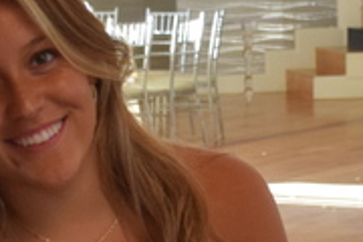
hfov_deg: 10.9
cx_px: 343
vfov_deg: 7.3
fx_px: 1896
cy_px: 178
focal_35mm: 188
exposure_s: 1/60
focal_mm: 22
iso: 800
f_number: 3.5
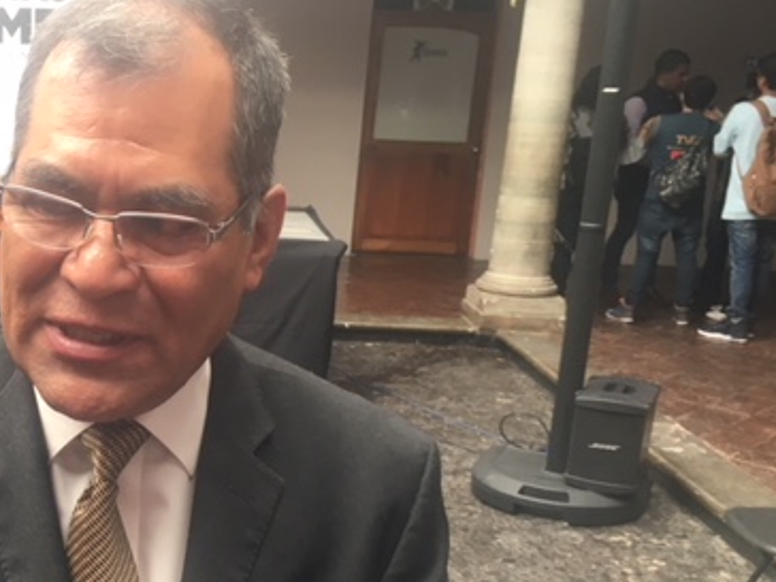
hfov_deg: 35.8
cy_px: 405
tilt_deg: -16.1
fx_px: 1143
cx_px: 113
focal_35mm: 51
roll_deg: -1.9
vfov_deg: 28.3
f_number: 2.2
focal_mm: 4.15
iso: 25
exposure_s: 1/40
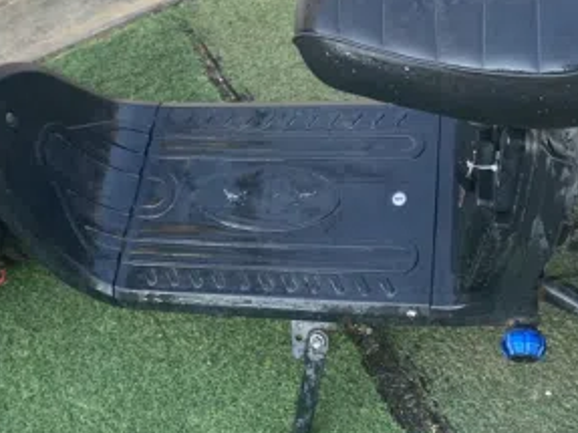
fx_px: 968
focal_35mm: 58
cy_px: 28
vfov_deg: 24.4
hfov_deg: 33.2
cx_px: 304
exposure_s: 1/209
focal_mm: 4.25
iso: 32
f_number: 1.8
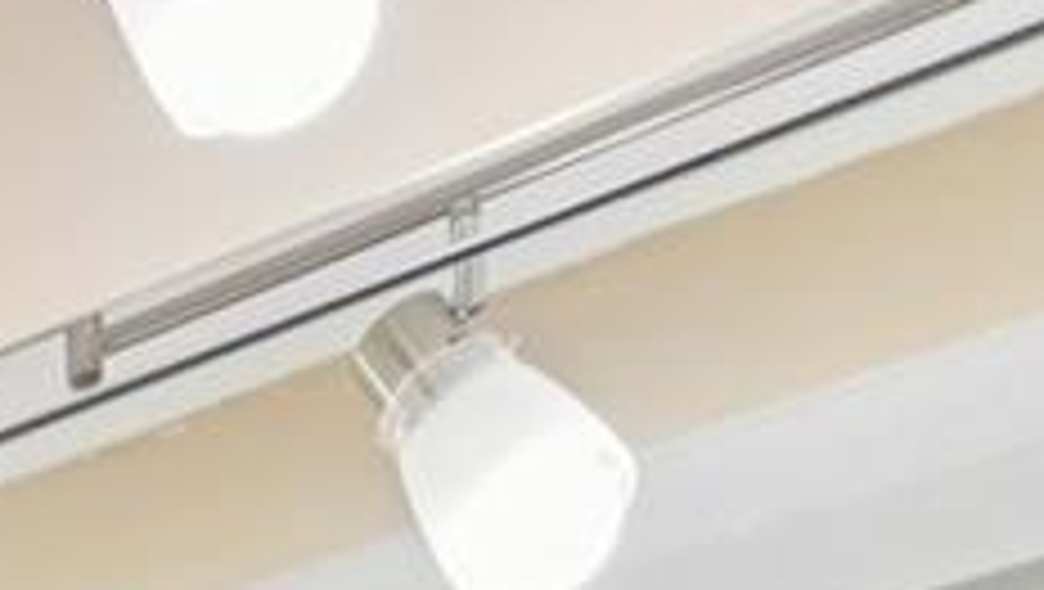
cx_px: -1220
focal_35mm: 101
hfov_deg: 15.4
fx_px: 2799
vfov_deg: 8.5
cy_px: 2117
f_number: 8
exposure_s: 1/40
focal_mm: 14
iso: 400
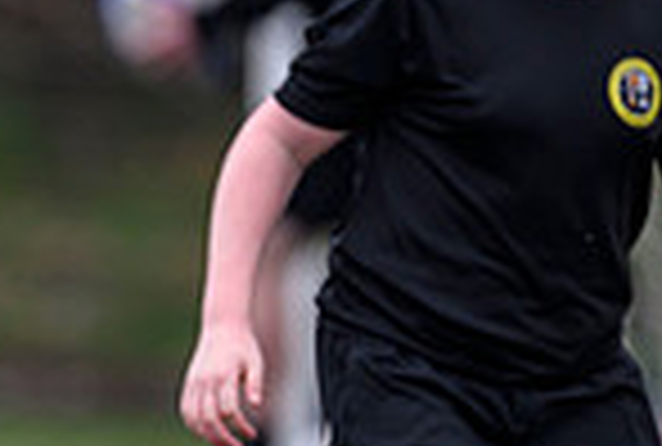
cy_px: 334
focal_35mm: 1770
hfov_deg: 1.2
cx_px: -700
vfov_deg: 0.8
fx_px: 32648
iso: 500
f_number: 3.5
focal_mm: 400
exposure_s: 1/1250
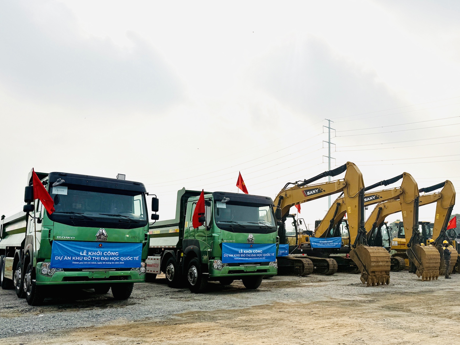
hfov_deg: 59.3
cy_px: 206
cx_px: 282
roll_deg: -0.2
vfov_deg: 46.5
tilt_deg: +5.6
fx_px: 399
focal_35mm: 30
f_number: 1.78
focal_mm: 6.76
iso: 80
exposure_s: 1/10309
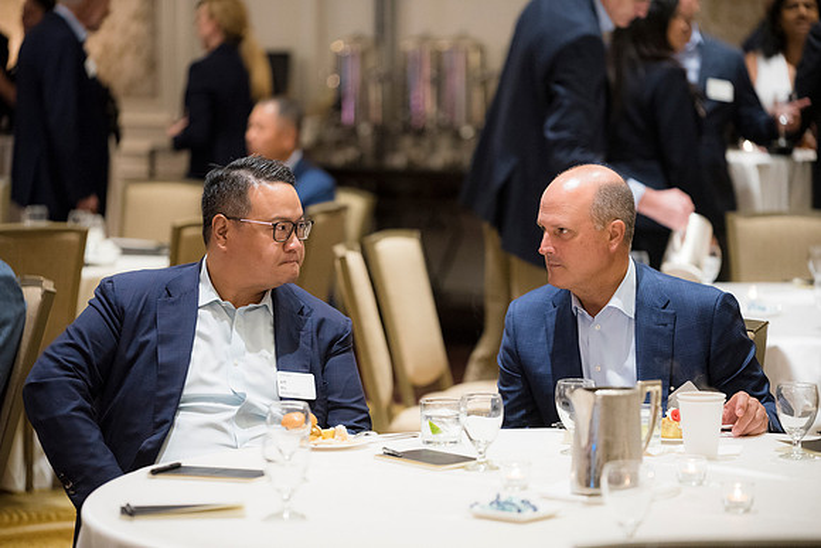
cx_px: 410
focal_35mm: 150
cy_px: 274
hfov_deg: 13.7
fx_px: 3421
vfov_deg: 9.2
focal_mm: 150
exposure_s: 1/125
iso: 2500
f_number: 2.8
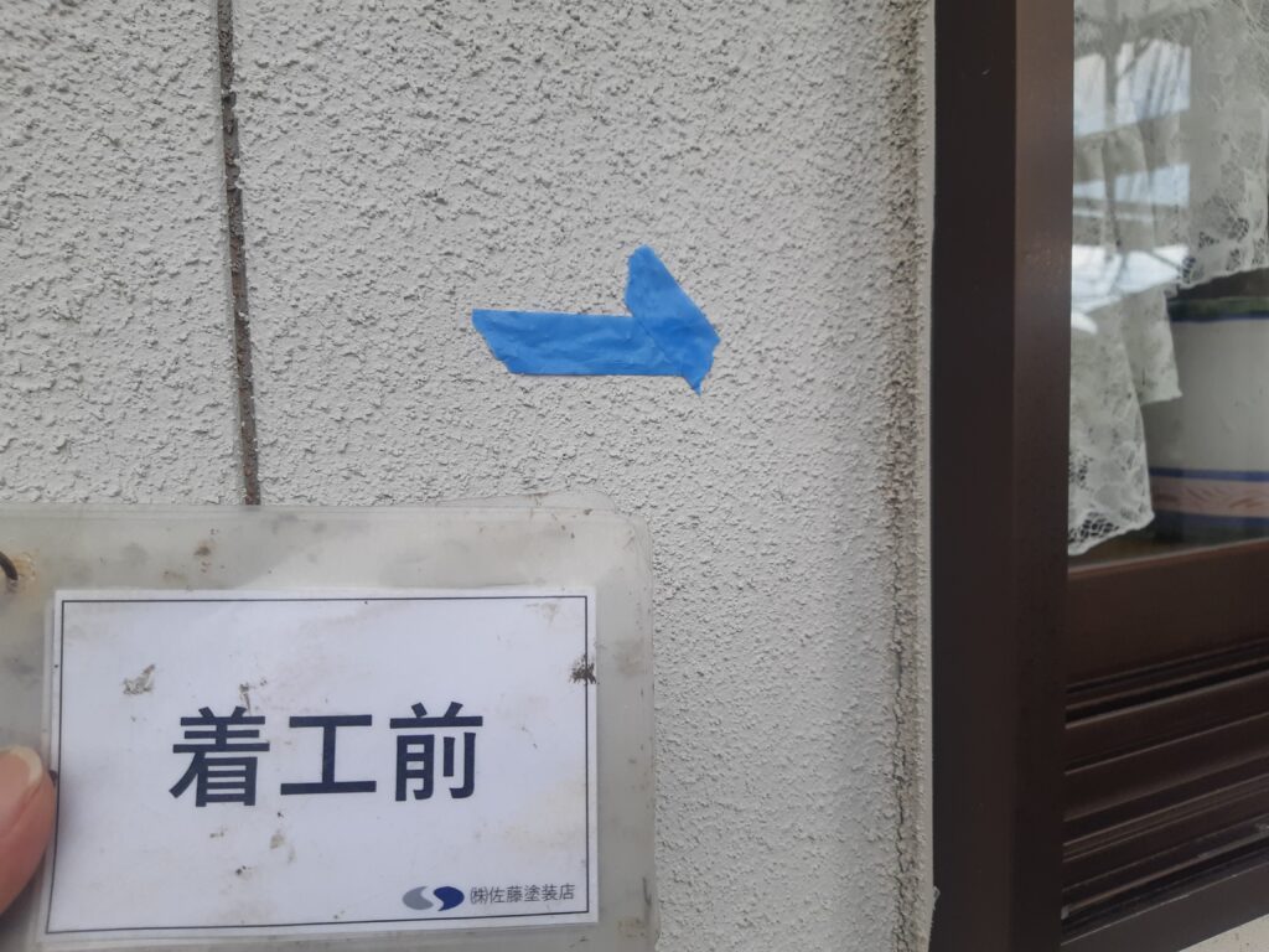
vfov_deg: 53.1
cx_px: 634
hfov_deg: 67.3
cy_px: 476
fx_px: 953
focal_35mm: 26
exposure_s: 1/229
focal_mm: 3.93
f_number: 1.7
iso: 40
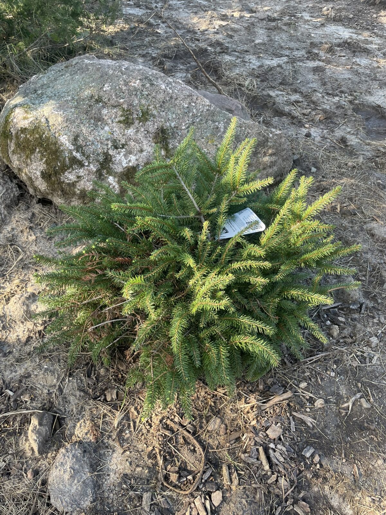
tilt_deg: -43.0
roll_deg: -8.7
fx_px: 387
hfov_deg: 53.1
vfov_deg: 67.3
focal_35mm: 26
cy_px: 258
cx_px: 193
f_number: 1.6
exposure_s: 1/219
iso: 32
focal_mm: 4.2
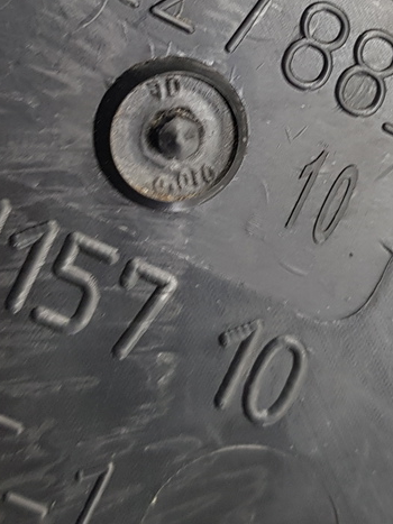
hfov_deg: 19.4
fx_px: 1151
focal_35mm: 76
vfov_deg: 25.0
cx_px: 221
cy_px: 60
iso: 64
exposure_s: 1/50
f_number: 1.7
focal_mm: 4.2
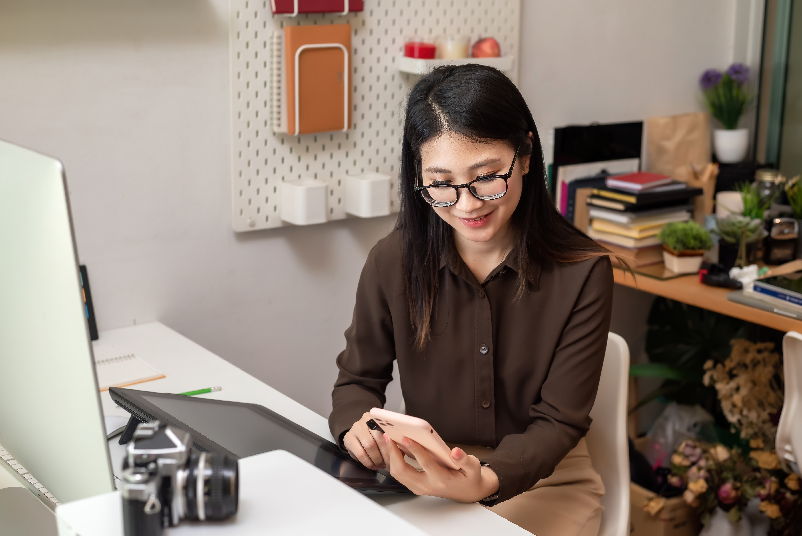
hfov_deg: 39.6
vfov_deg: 27.0
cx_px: 401
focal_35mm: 50
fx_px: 1114
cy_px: 268
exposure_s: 1/125
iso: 640
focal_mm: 50
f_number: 2.8
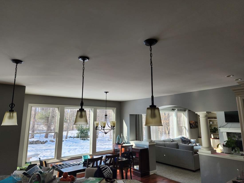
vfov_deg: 58.9
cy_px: 92
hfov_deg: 73.9
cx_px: 122
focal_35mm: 23
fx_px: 162
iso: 40
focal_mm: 6.4
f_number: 1.8
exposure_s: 1/180
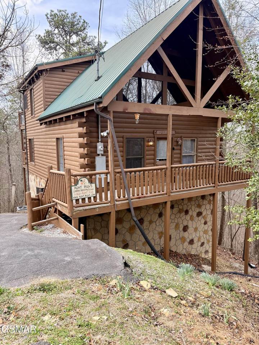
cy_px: 172
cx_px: 130
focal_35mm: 24
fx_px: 239
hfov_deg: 56.8
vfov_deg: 71.6
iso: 100
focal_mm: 6.76
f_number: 1.78
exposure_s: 1/840
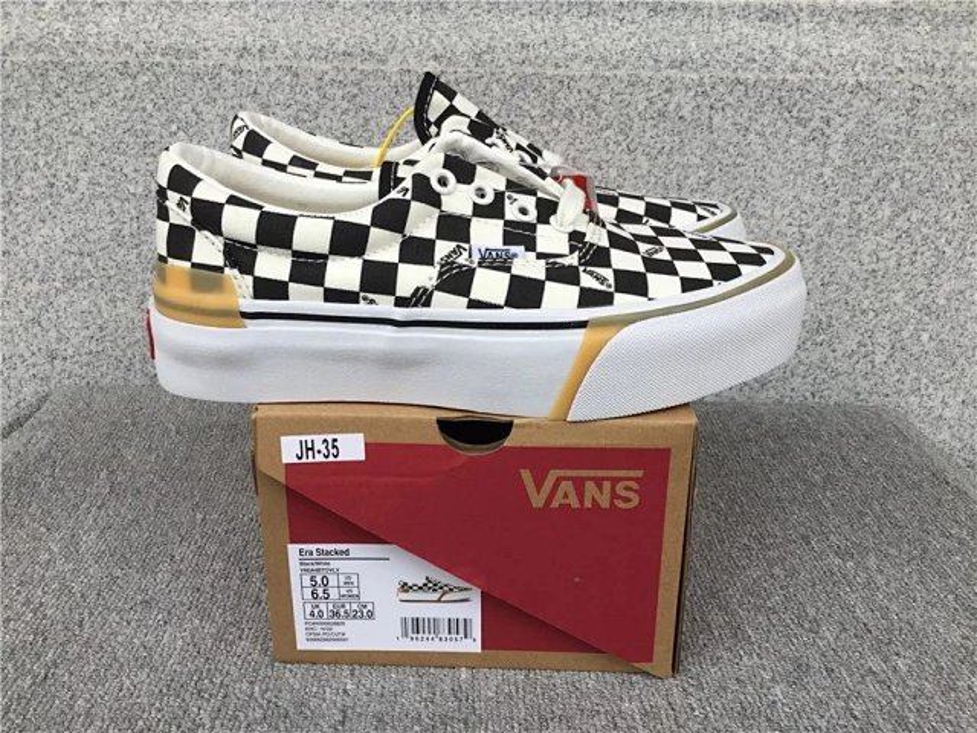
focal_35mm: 31
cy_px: 366
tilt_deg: -18.5
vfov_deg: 45.4
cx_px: 488
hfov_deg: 58.4
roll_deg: -1.3
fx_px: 875
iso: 25
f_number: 2.4
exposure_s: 1/106
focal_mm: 3.3
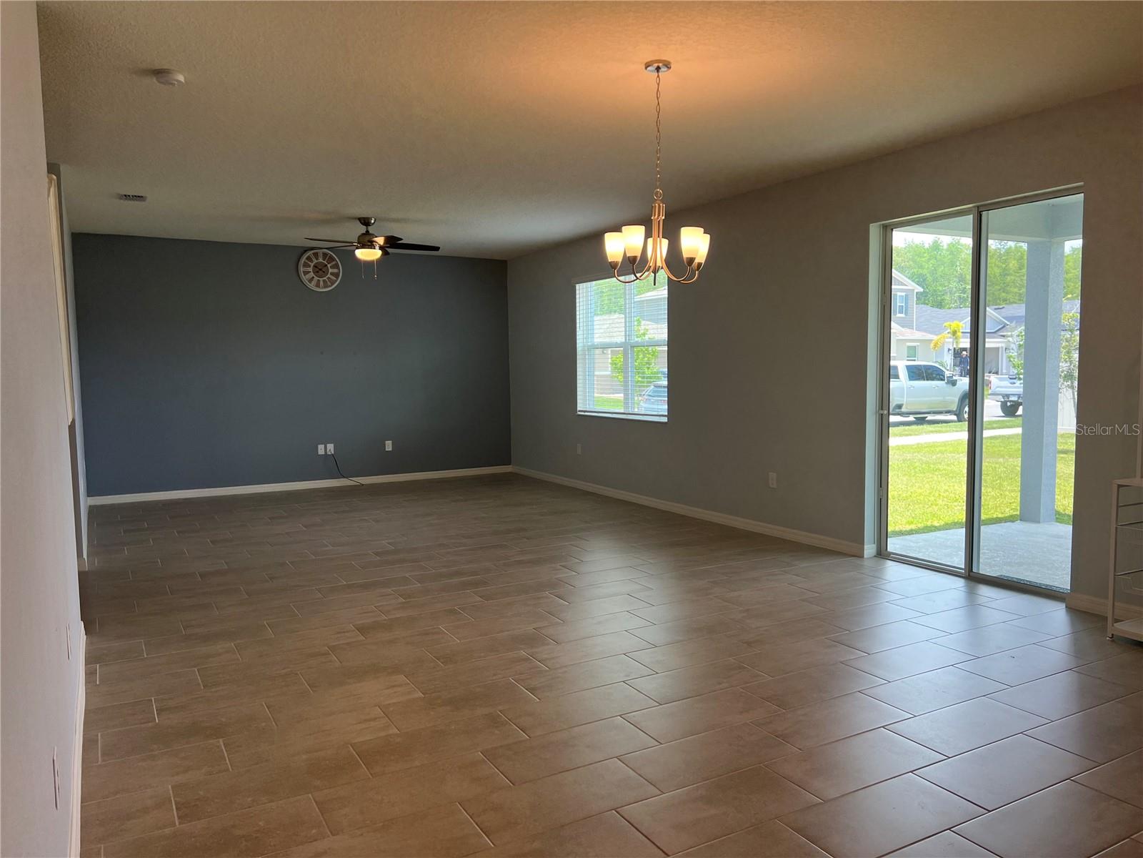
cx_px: 572
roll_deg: +0.3
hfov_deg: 67.3
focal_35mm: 26
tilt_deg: -3.2
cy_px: 429
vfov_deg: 53.1
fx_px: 859
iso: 50
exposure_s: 1/161
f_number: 1.5
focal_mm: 5.7
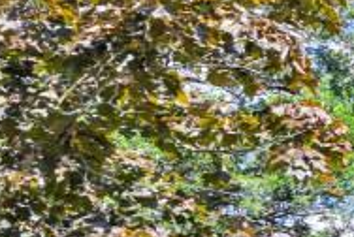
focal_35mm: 239
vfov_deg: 5.7
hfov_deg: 6.9
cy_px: 305
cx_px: 1341
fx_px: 2354
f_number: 5.6
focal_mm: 30
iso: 100
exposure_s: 1/250
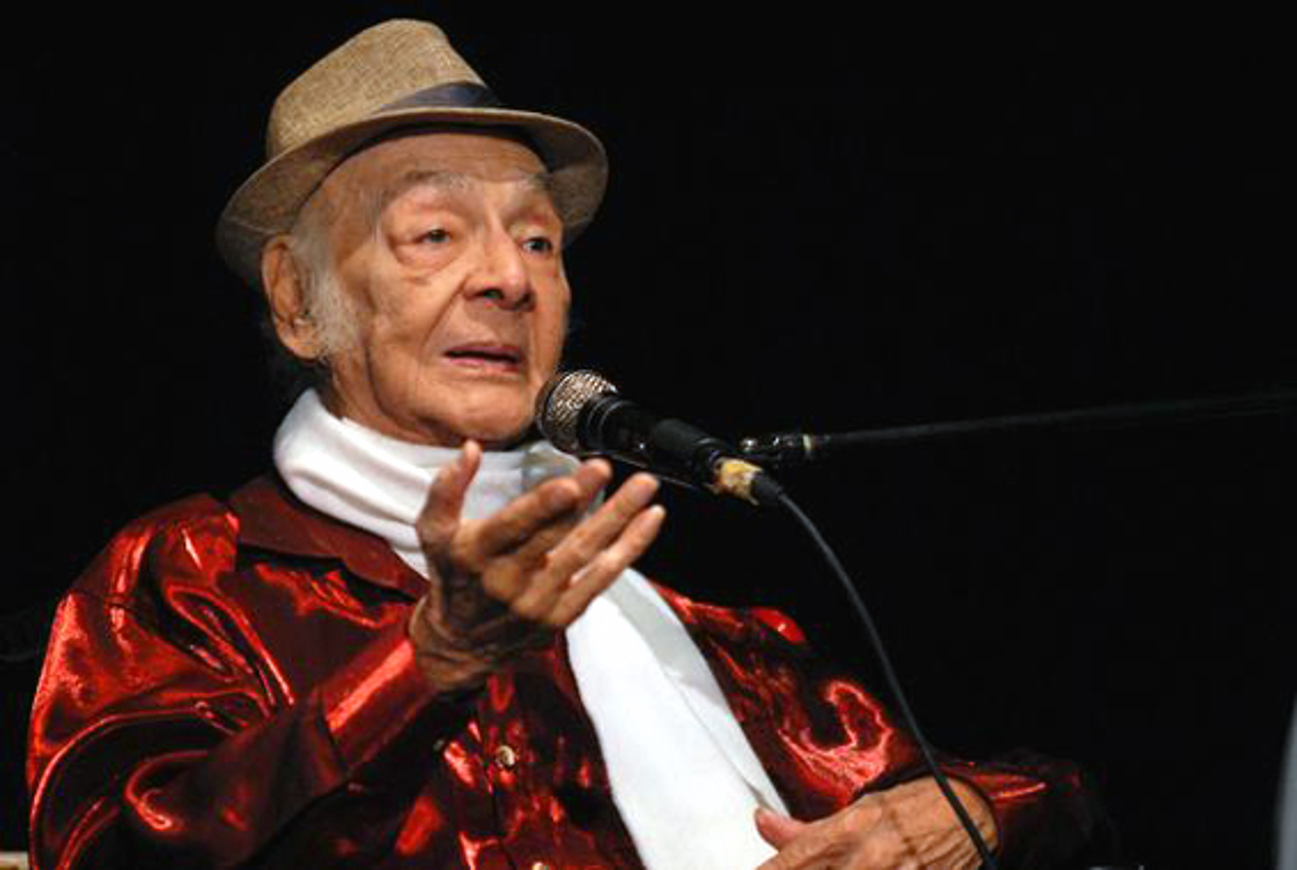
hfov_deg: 6.9
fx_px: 10828
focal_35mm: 300
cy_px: 435
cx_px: 648
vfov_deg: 4.6
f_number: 2.8
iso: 640
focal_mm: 200
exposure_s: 1/160
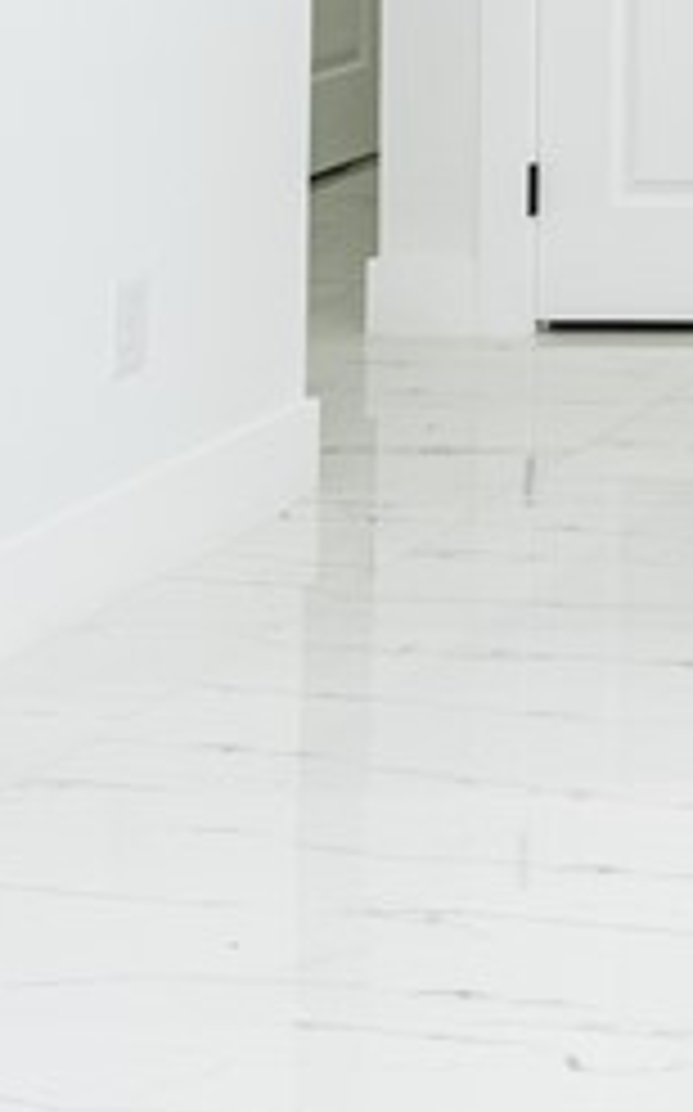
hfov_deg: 9.5
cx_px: 1998
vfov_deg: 17.0
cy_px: -504
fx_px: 3390
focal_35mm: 112
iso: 1600
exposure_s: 1/80
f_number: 8
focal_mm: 25
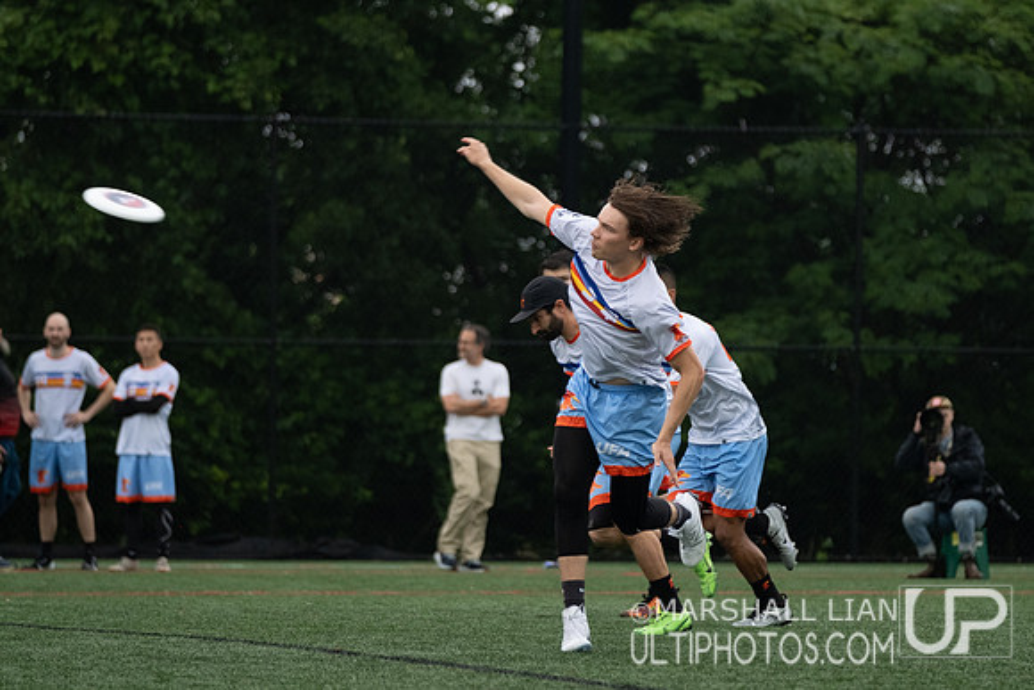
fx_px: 8149
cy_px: 313
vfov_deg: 4.8
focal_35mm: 284
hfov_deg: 7.3
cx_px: 607
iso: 640
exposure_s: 1/1000
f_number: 2.8
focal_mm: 140
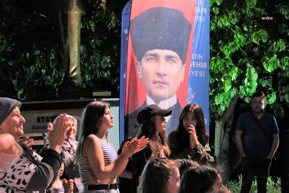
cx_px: 144
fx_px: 618
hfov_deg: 26.3
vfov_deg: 17.7
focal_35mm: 77
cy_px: 96
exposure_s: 1/80
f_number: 16
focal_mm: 51.6
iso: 25600
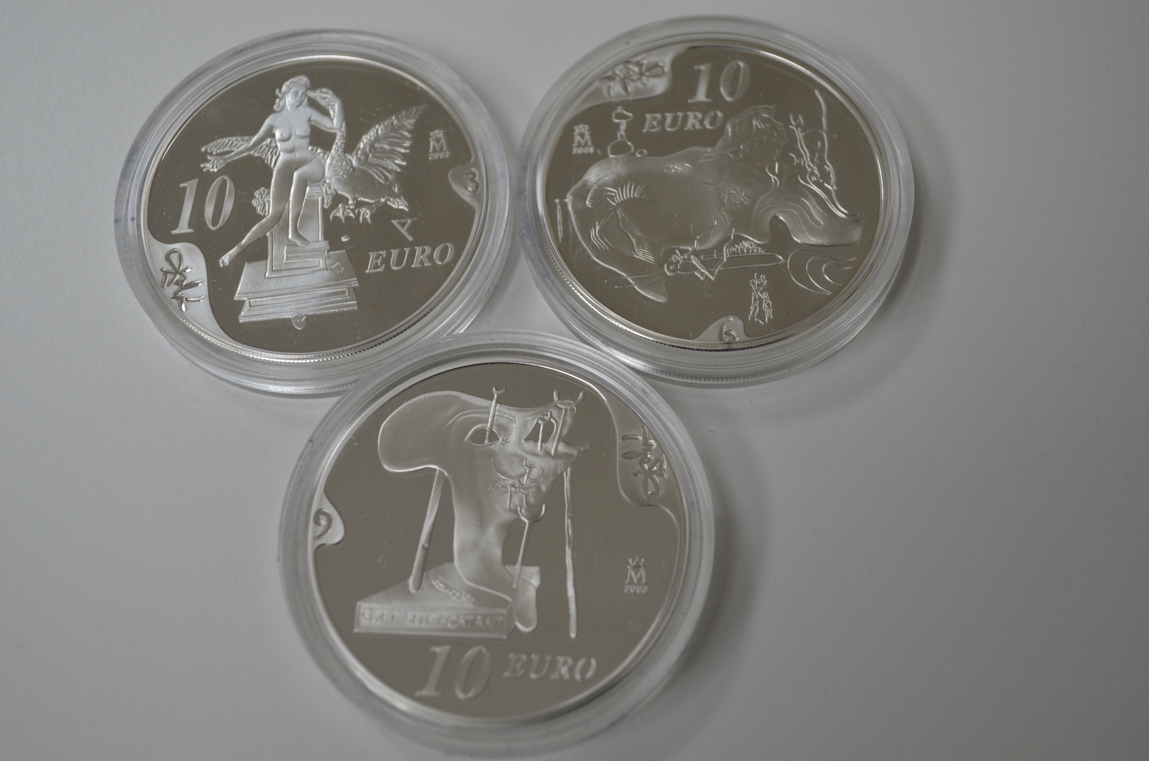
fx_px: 1529
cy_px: 380
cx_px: 574
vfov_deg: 28.0
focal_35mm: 48
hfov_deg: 41.2
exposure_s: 1/100
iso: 400
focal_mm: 32
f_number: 5
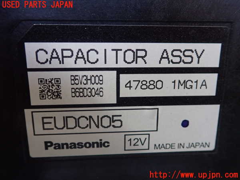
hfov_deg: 60.0
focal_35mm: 30
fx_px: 208
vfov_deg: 46.8
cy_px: 90
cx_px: 120
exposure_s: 1/125
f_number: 2.3
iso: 400
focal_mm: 5.5
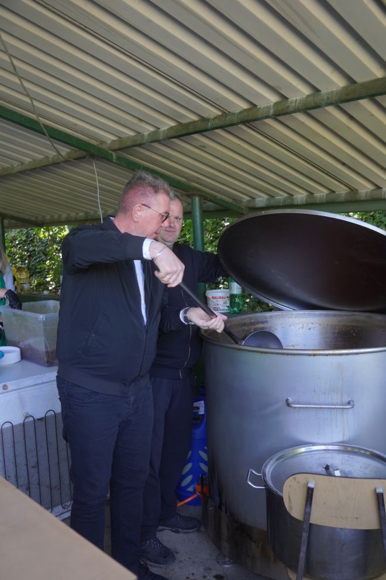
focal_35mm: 34
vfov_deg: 55.3
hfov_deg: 38.5
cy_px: 290
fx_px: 552
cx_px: 193
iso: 800
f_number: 3.5
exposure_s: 1/250
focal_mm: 22.9
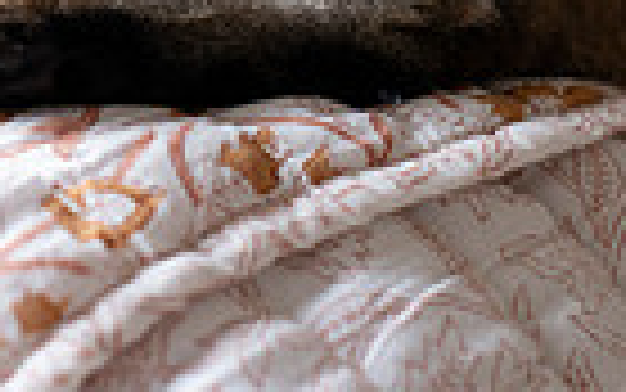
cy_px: -180
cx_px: 131
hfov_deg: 12.6
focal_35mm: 165
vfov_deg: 7.8
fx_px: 2816
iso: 1000
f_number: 2.8
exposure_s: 1/200
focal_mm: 50
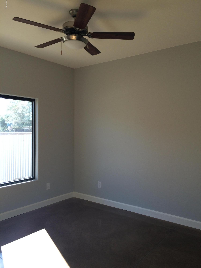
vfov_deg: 61.7
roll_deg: +1.7
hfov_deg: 48.2
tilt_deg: -1.4
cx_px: 100
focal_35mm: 29
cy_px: 134
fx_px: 225
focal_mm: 4.15
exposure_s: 1/120
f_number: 2.2
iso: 50
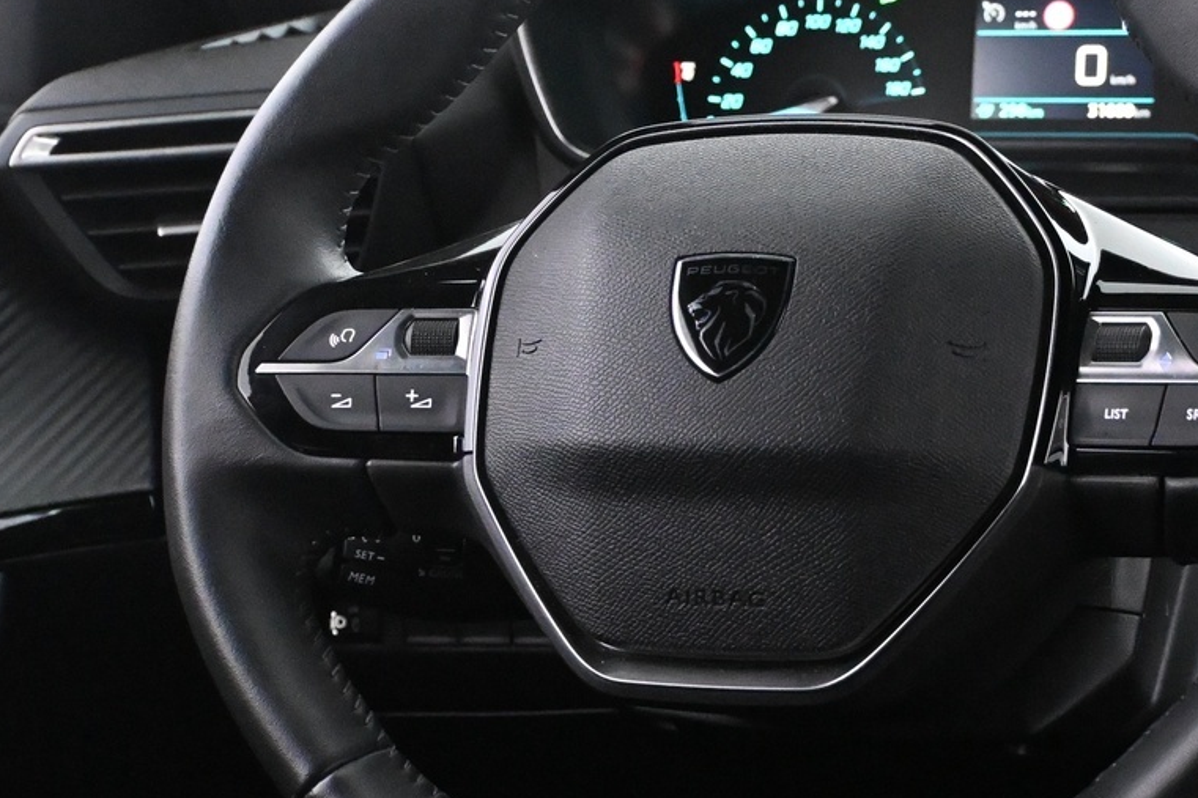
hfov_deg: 24.3
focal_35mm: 83
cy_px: 397
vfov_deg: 16.4
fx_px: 2761
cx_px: 831
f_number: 4.5
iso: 8000
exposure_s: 1/40
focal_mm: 26
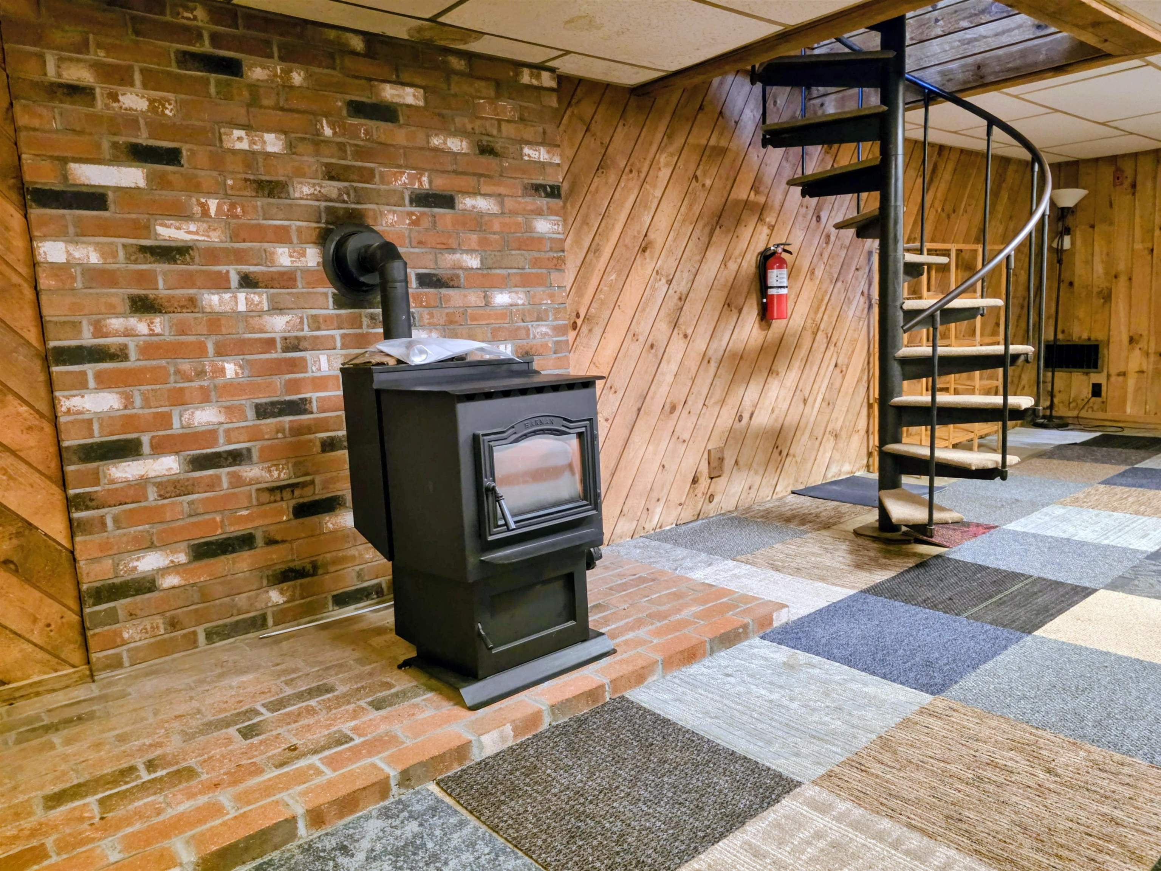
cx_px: 580
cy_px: 436
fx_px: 771
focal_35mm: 23
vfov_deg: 58.9
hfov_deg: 73.9
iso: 1250
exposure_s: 1/30
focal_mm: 6.3
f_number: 1.7
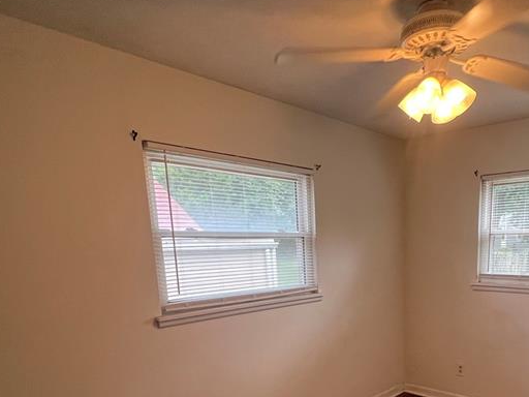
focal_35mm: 26
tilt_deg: -11.9
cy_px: 332
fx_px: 397
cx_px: 373
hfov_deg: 64.6
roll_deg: +0.6
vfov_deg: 49.2
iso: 125
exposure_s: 1/120
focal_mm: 1.57
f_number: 1.8
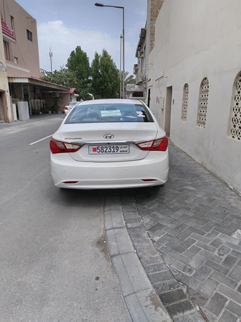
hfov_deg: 56.8
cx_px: 120
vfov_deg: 71.6
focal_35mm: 24
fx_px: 223
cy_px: 161
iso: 100
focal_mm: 5.25
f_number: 1.75
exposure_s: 1/483
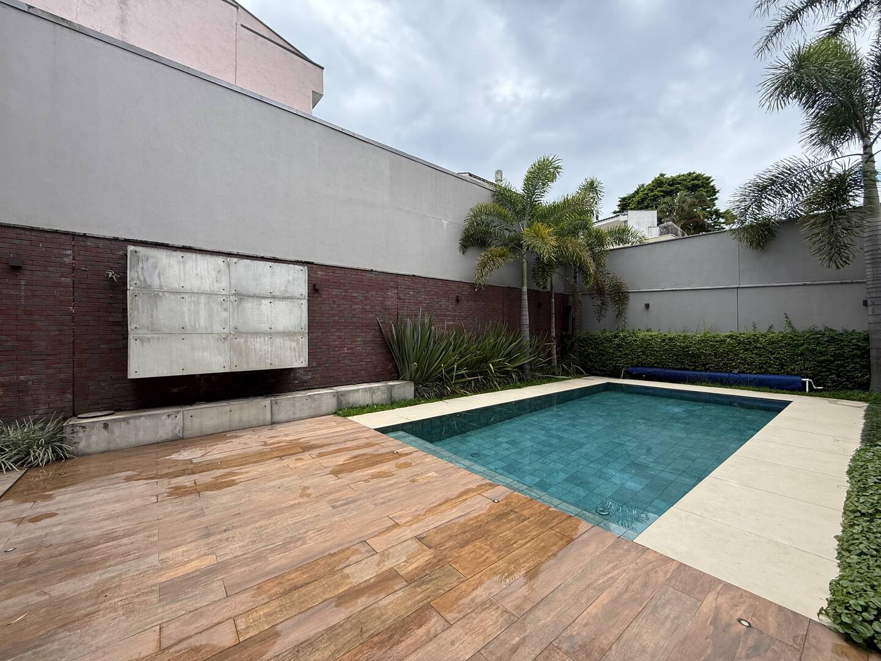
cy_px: 330
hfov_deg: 102.1
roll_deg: -0.1
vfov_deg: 85.7
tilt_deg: +0.6
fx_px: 356
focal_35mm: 14
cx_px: 440
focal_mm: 2.22
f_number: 2.2
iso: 64
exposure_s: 1/1017
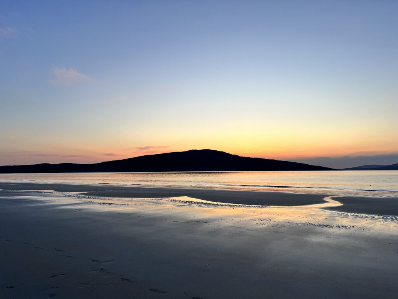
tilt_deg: +4.3
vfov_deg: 53.1
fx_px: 299
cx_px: 199
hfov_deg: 67.3
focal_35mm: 26
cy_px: 150
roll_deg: +0.4
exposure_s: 1/728
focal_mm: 5.7
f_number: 1.5
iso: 50
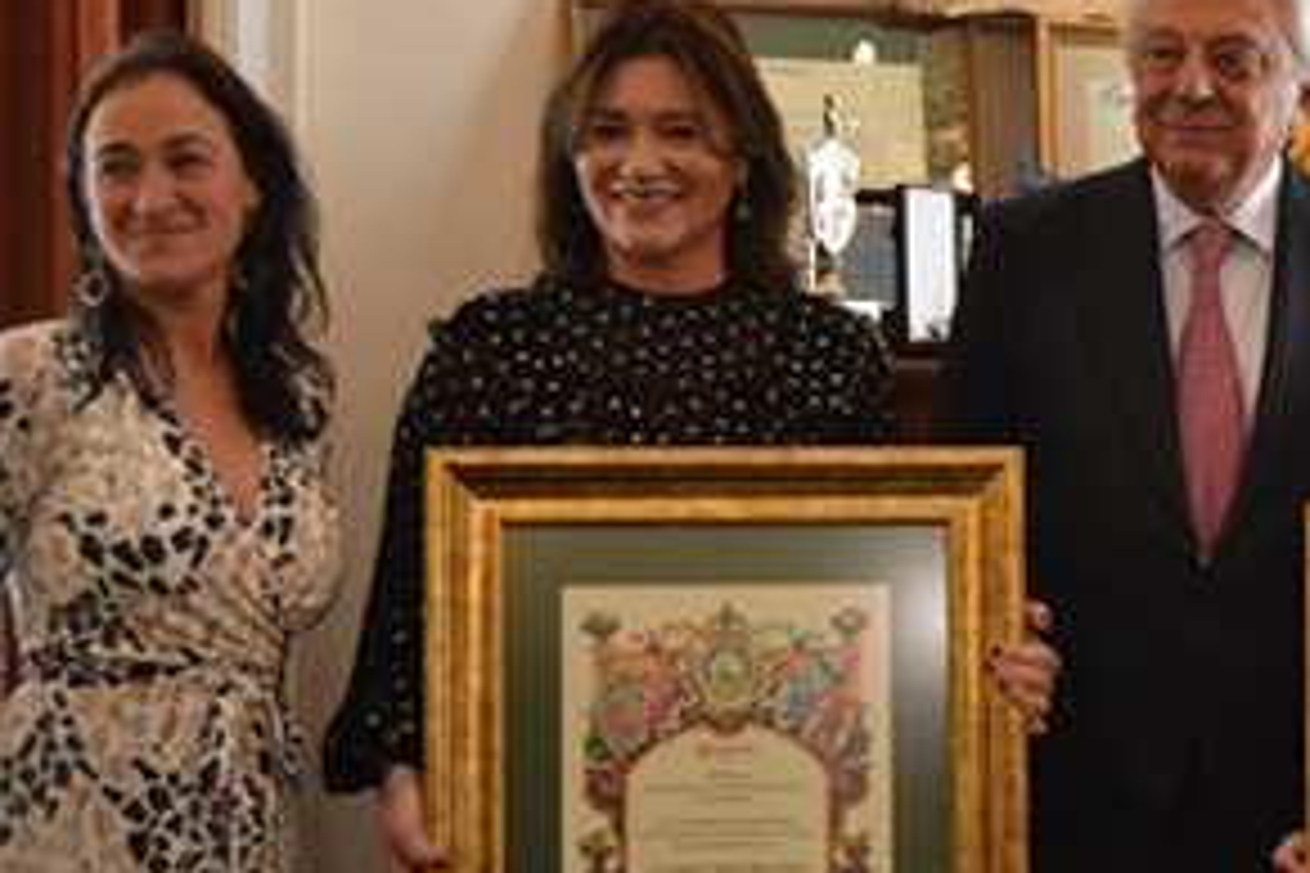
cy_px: 452
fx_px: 2806
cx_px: 1098
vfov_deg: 17.7
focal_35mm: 77
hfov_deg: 25.7
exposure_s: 1/60
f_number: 3.8
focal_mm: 23
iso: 560
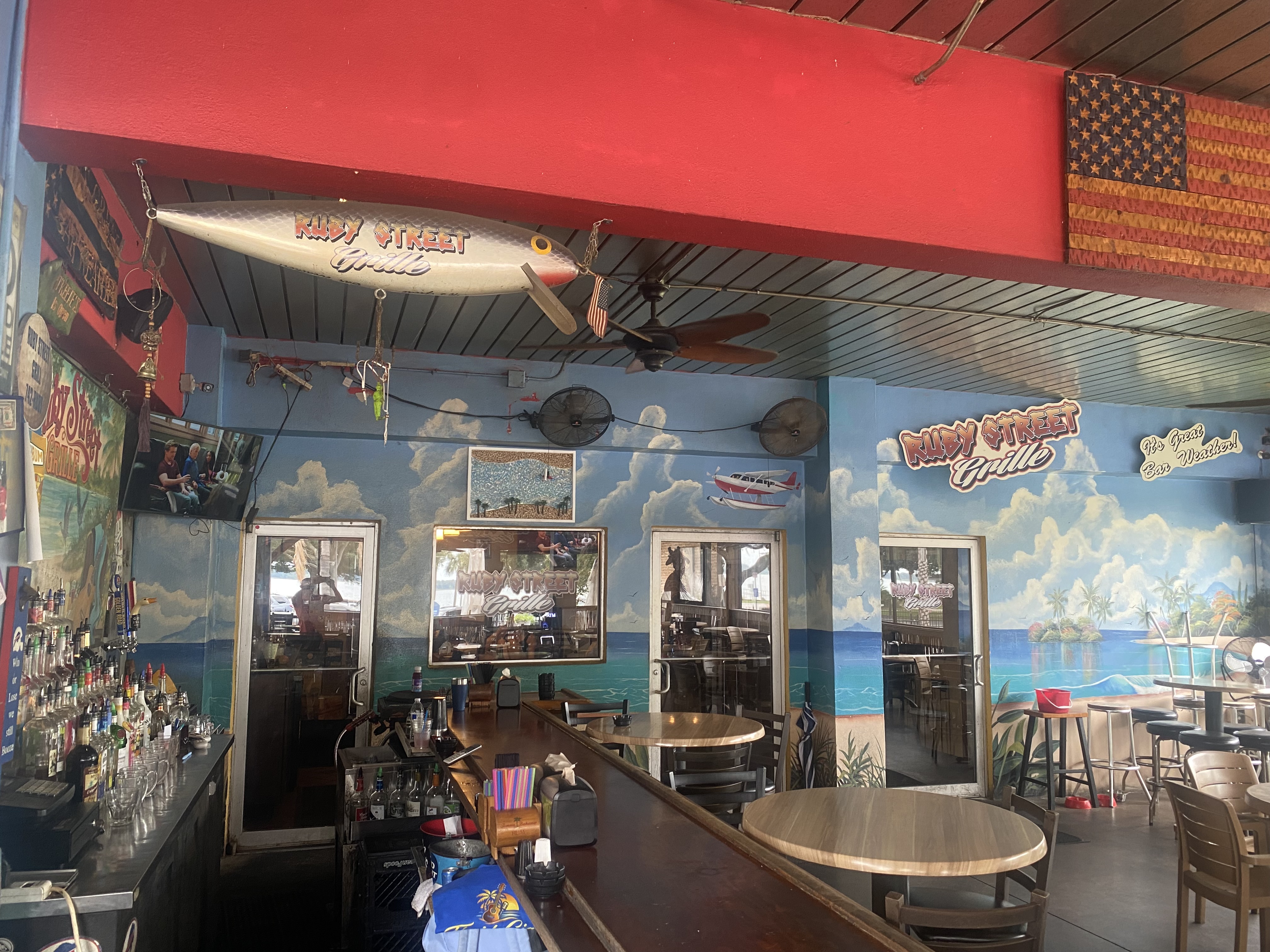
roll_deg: -0.5
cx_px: 635
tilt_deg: +6.3
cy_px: 476
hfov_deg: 67.3
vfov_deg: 53.1
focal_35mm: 26
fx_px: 954
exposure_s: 1/63
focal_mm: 4.25
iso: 125
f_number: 1.8
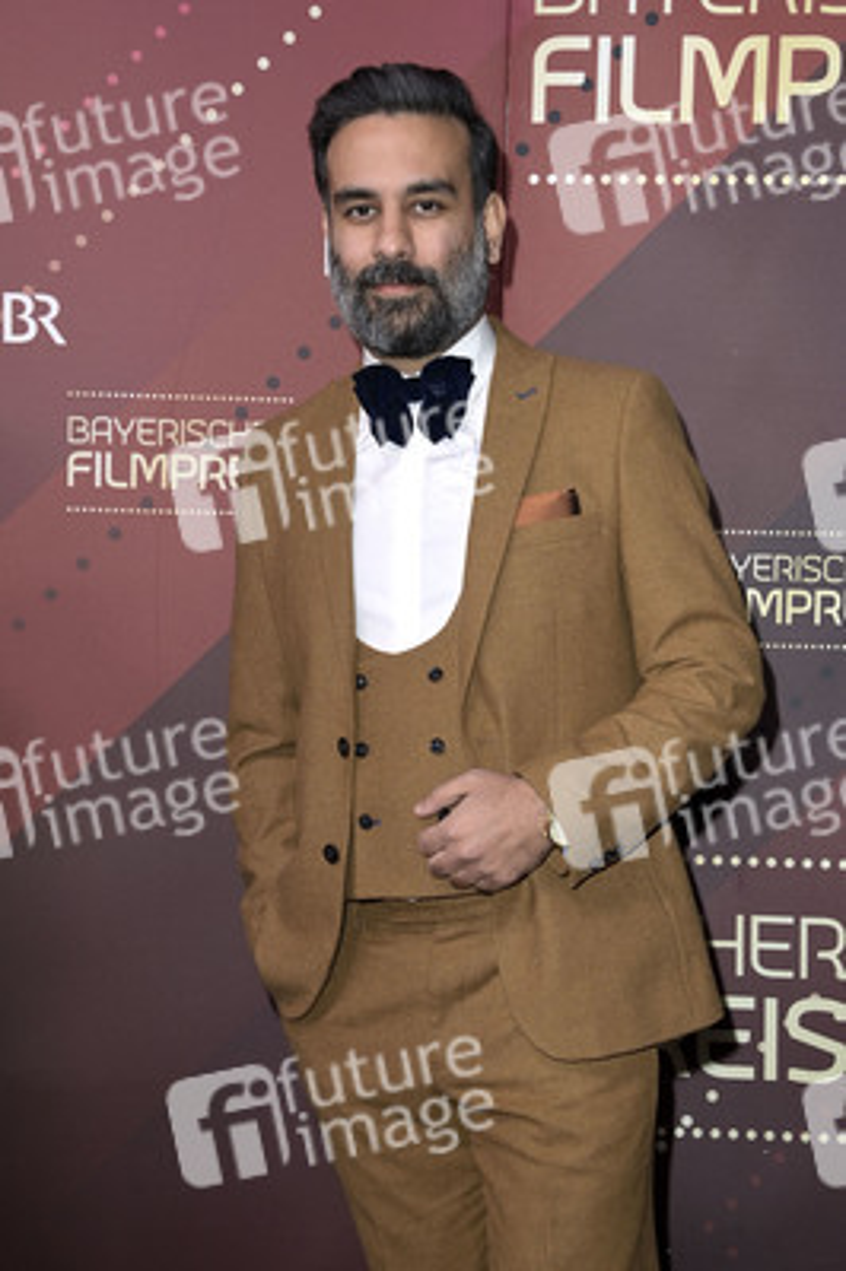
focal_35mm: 62
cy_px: 636
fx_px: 2189
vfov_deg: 32.4
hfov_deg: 21.9
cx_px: 423
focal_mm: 62
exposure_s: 1/250
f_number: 5.6
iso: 640
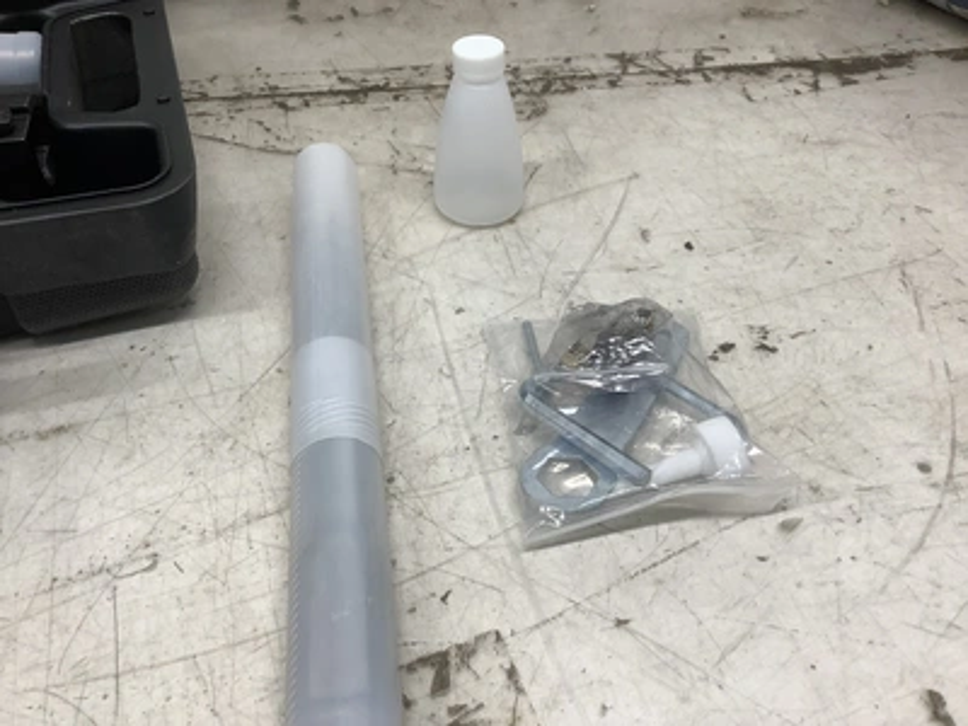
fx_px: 867
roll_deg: +0.9
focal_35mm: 31
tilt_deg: -44.9
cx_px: 484
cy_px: 363
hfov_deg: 58.4
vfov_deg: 45.4
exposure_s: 1/120
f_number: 2.4
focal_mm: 3.3
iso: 64
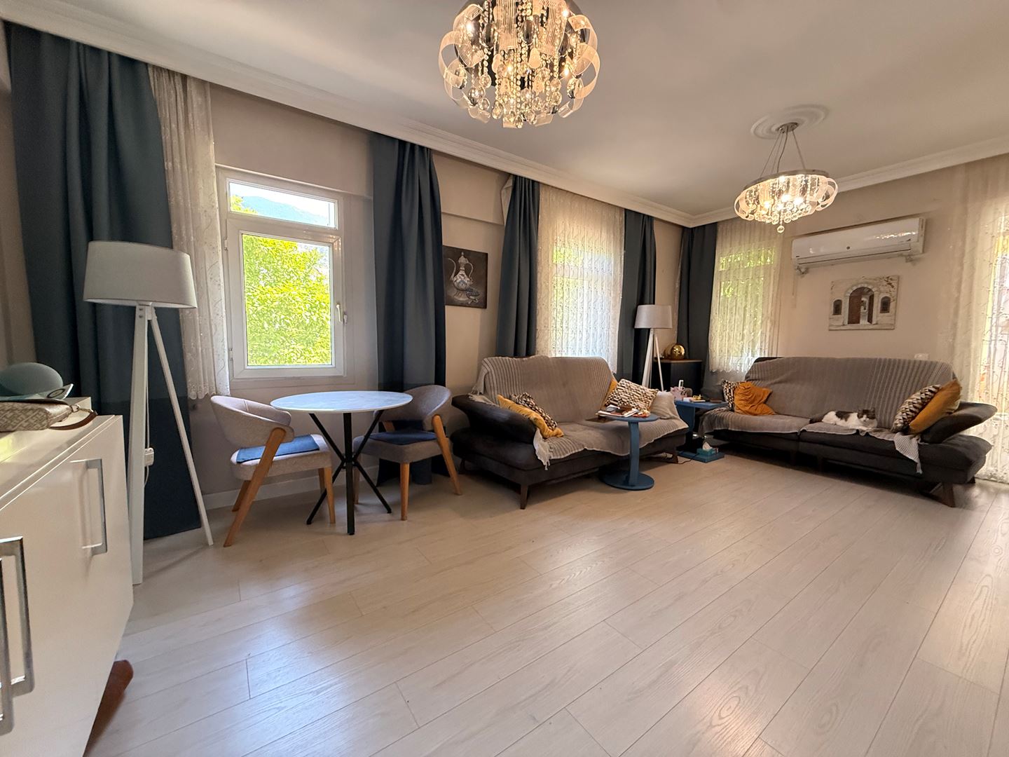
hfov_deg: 102.1
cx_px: 504
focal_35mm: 14
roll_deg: -0.5
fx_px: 408
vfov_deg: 85.7
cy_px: 378
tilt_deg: -4.0
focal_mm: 2.22
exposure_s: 1/100
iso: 500
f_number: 2.2
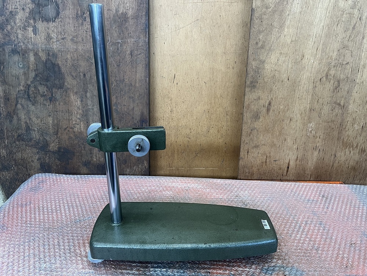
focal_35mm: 26
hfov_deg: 67.3
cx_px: 184
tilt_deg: -23.4
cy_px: 138
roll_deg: +0.2
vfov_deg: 53.1
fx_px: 276
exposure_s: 1/67
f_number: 1.6
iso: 125
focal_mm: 5.1
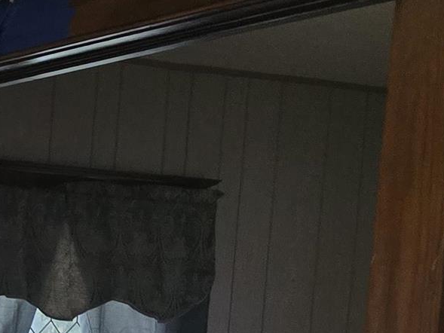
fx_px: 1539
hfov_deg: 12.4
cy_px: 529
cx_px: -668
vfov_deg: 11.7
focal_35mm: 120
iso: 640
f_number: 1.7
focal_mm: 6.3
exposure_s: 1/120
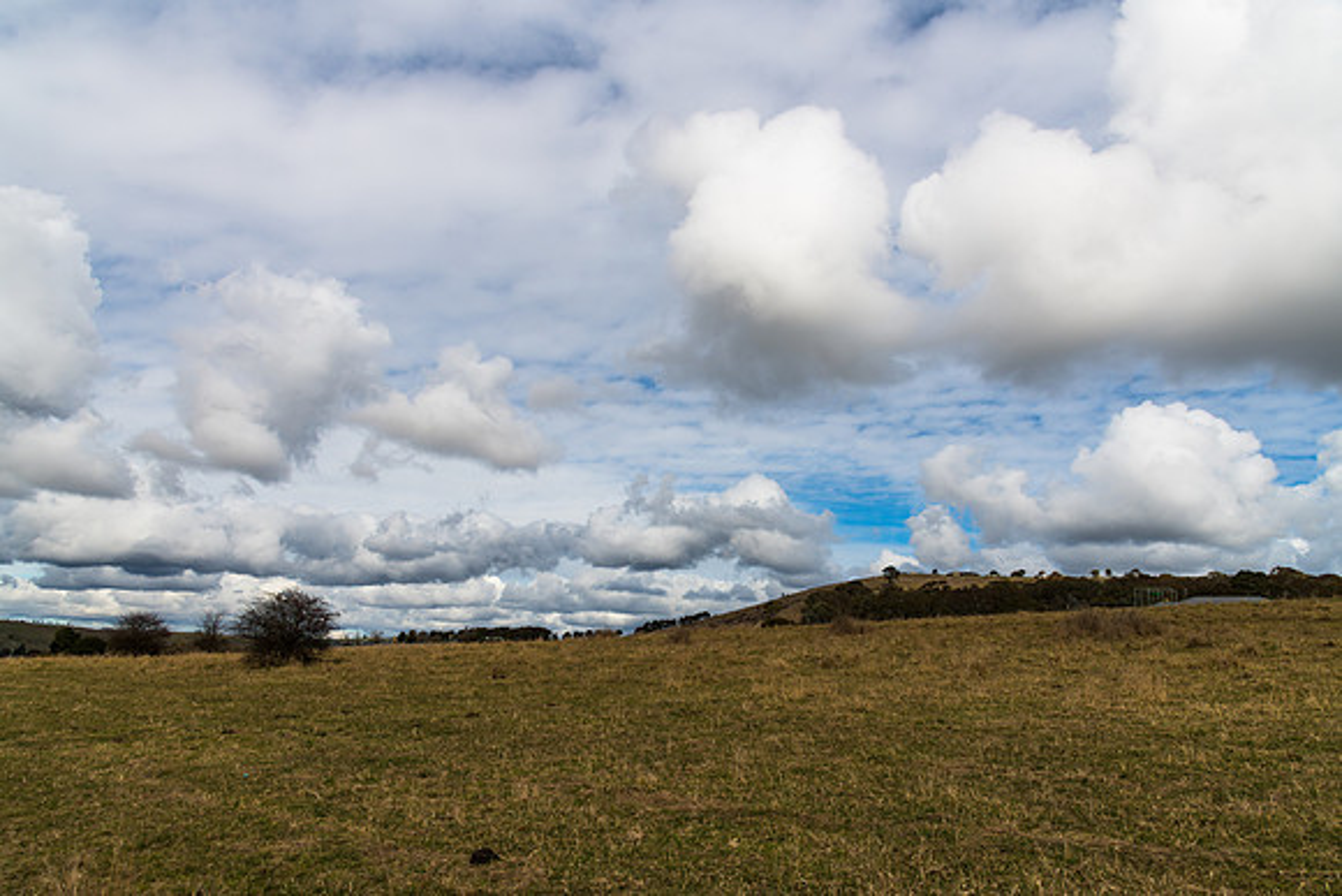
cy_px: 448
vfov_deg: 53.2
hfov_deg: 73.7
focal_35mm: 24
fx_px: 895
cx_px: 671
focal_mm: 24
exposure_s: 1/800
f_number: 9
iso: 200
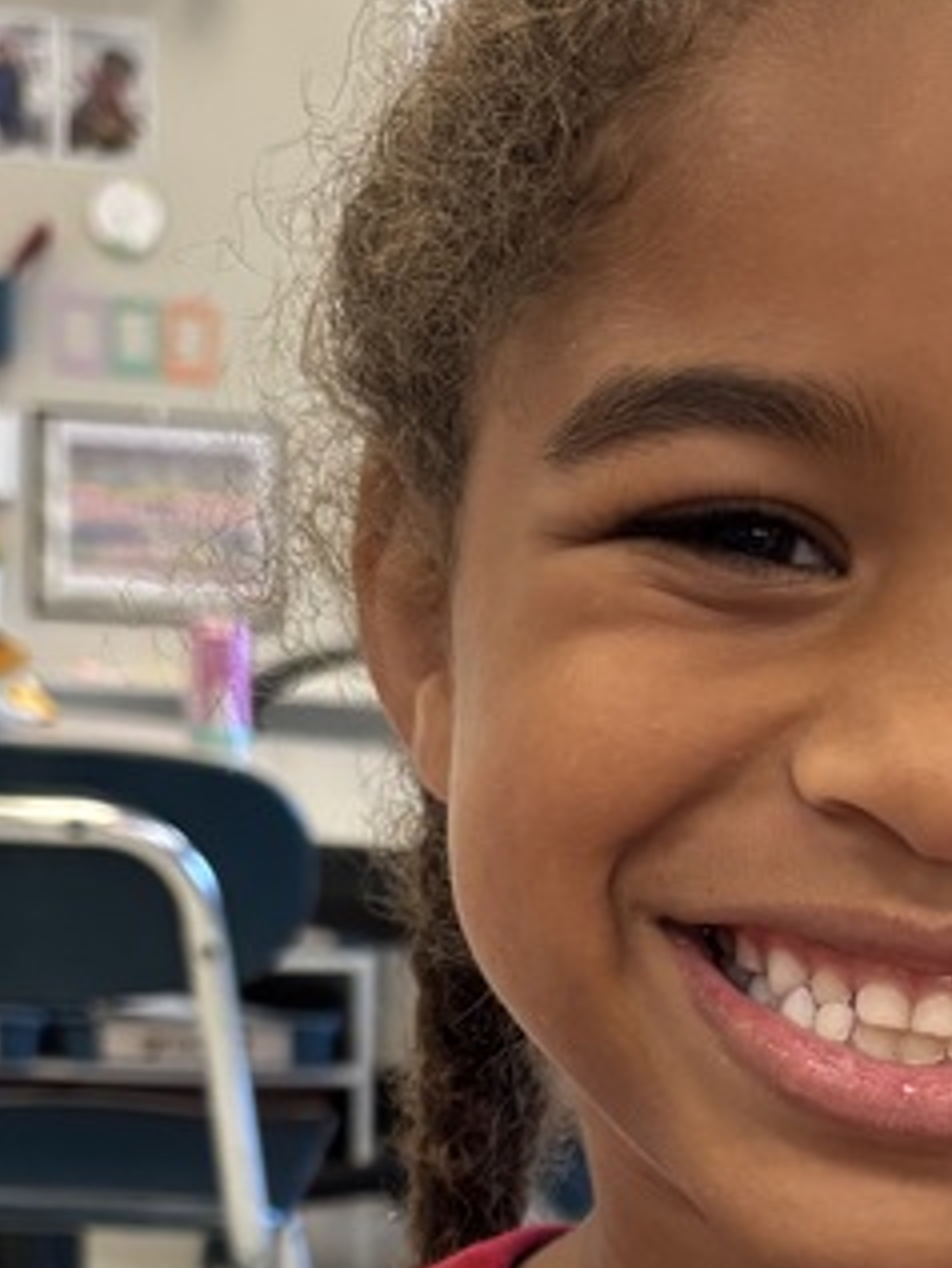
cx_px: 896
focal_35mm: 84
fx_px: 3078
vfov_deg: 21.9
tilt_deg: -16.9
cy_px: 1424
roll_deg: -4.0
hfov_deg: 17.3
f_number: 1.6
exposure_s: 1/60
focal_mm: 5.96
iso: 320
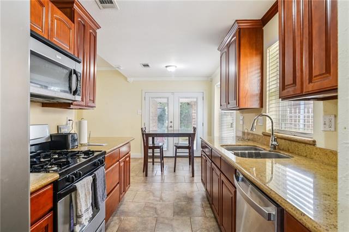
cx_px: 174
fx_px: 184
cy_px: 116
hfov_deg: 86.9
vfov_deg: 64.5
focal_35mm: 19
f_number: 13
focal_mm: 19
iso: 400
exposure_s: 1/4
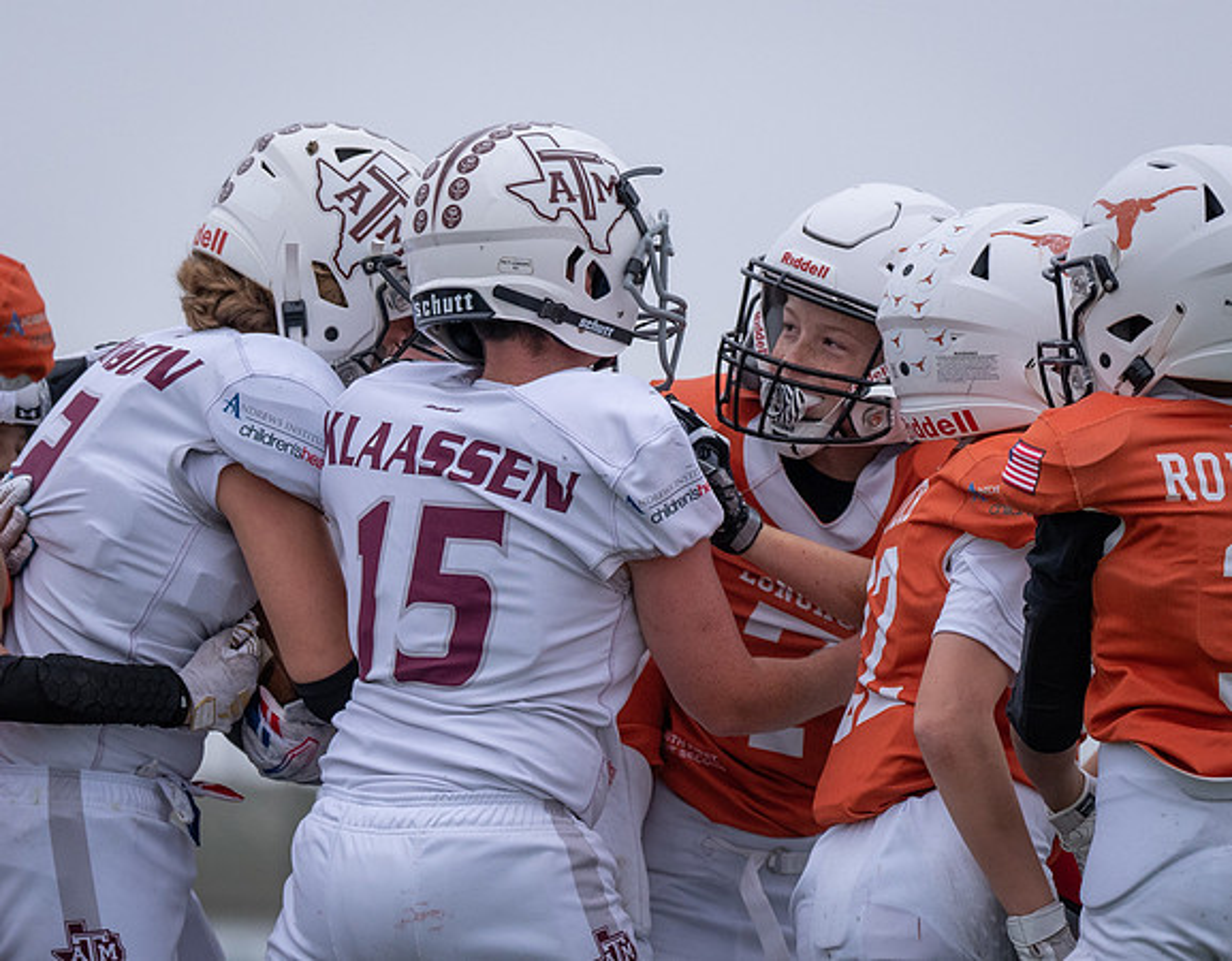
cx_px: 457
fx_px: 11044
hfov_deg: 6.4
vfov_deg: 5.0
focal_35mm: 306
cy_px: 730
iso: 640
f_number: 2.8
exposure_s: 1/1250
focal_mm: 133
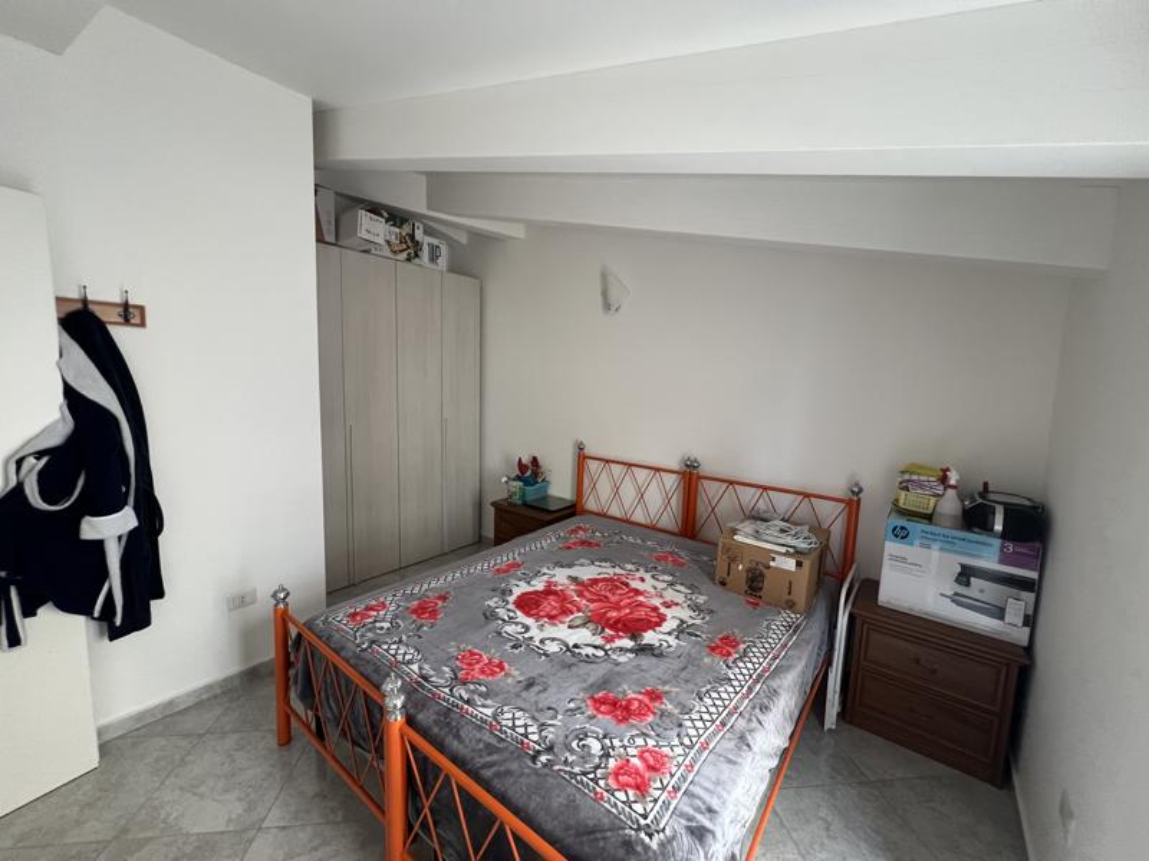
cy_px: 430
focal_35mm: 13
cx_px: 574
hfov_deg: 106.2
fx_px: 432
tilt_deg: -6.9
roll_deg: -1.8
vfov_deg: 89.9
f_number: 1.8
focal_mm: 1.57
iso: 250
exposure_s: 1/75
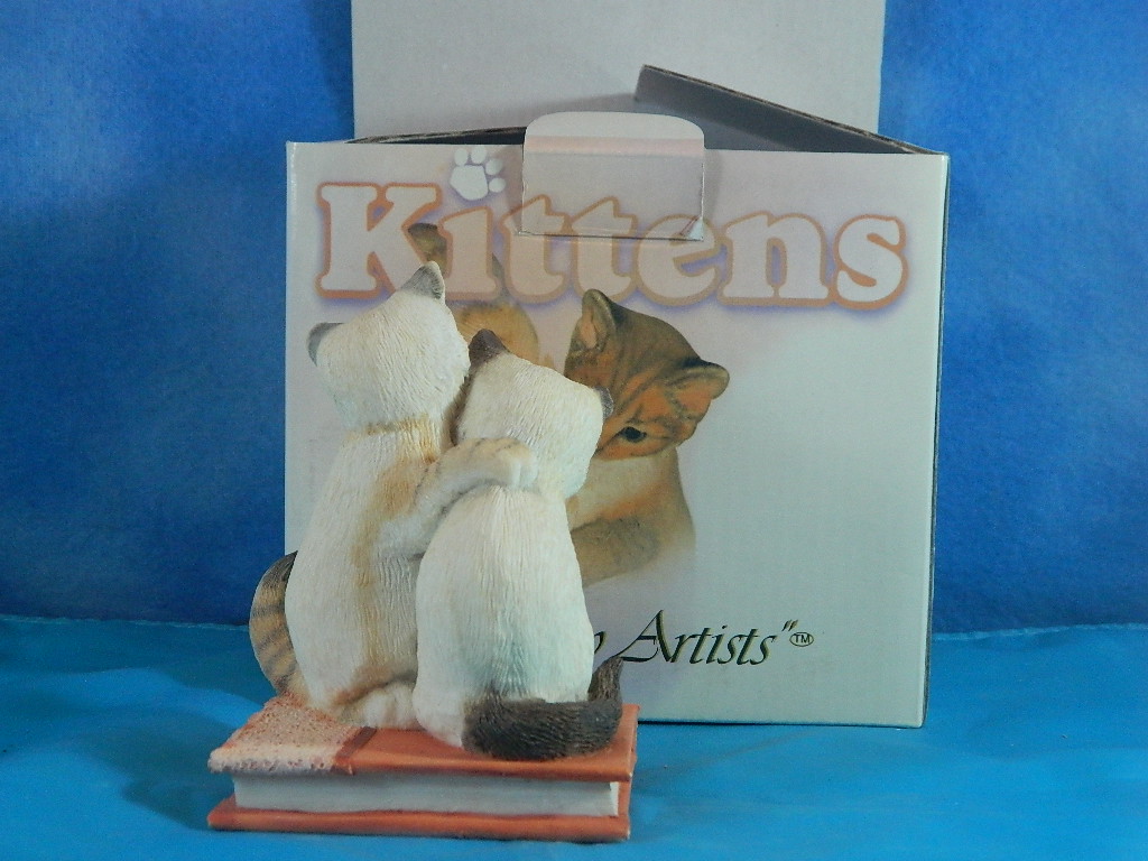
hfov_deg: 33.8
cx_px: 574
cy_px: 430
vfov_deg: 25.7
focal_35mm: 57
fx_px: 1890
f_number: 3.8
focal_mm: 10.2
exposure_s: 1/50
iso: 400
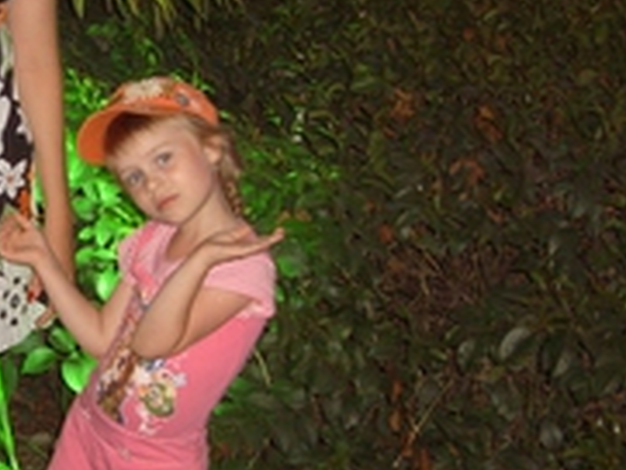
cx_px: -24
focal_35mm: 107
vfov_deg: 13.8
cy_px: 211
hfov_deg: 17.8
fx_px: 1936
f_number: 3
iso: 200
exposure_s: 1/45
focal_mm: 7.2
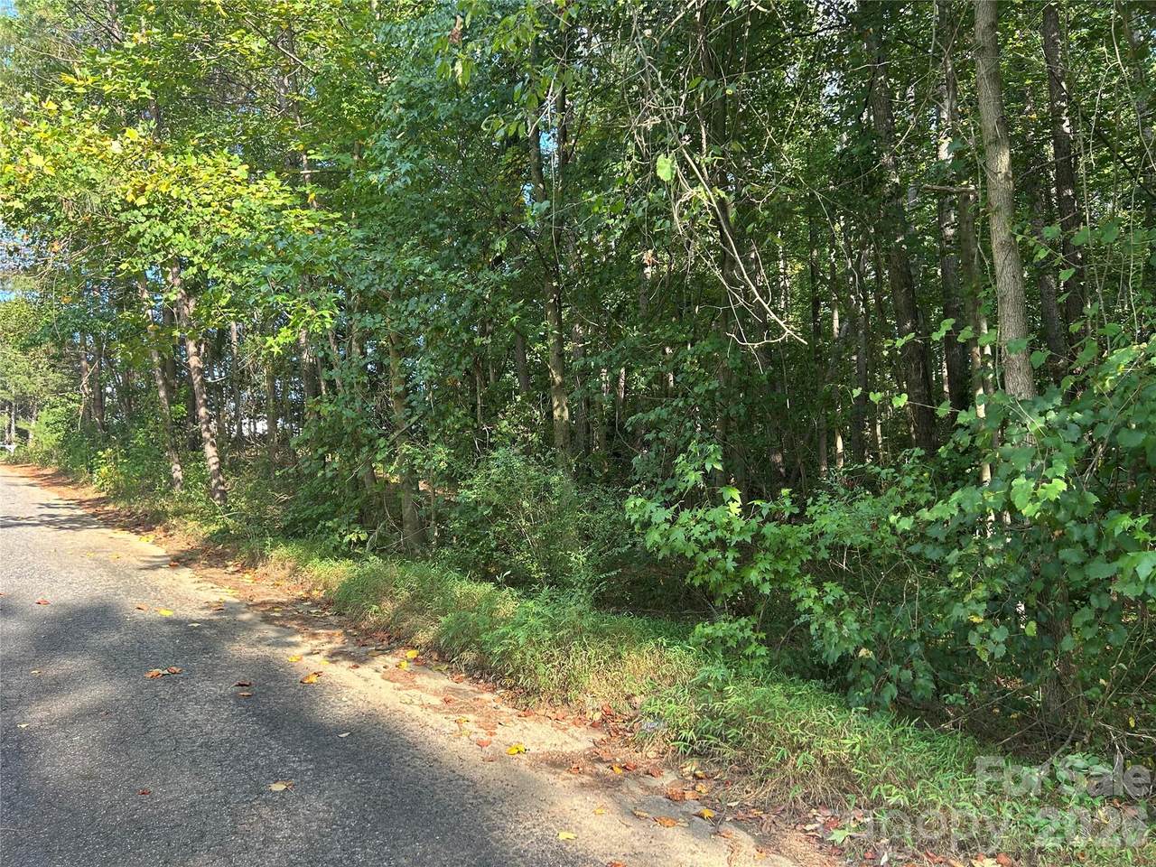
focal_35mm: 26
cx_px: 578
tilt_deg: +5.9
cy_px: 434
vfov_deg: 53.1
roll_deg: +1.5
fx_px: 868
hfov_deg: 67.3
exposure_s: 1/248
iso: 40
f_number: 1.5
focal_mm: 5.7
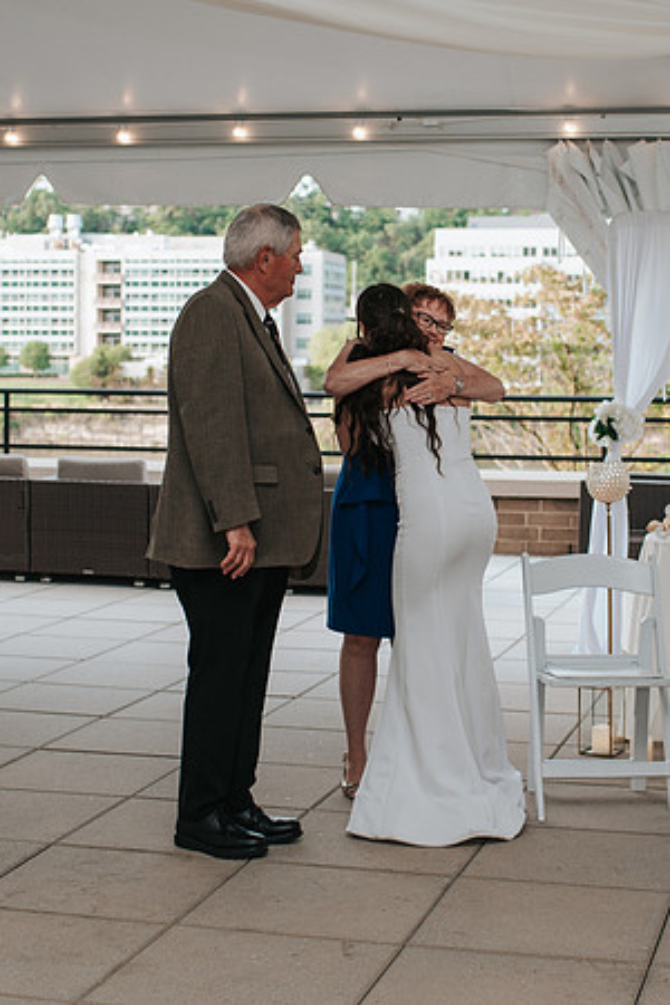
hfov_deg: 19.9
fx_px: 1910
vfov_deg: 29.5
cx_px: 406
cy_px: 445
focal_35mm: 68
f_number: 2.8
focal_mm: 35
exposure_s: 1/160
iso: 125
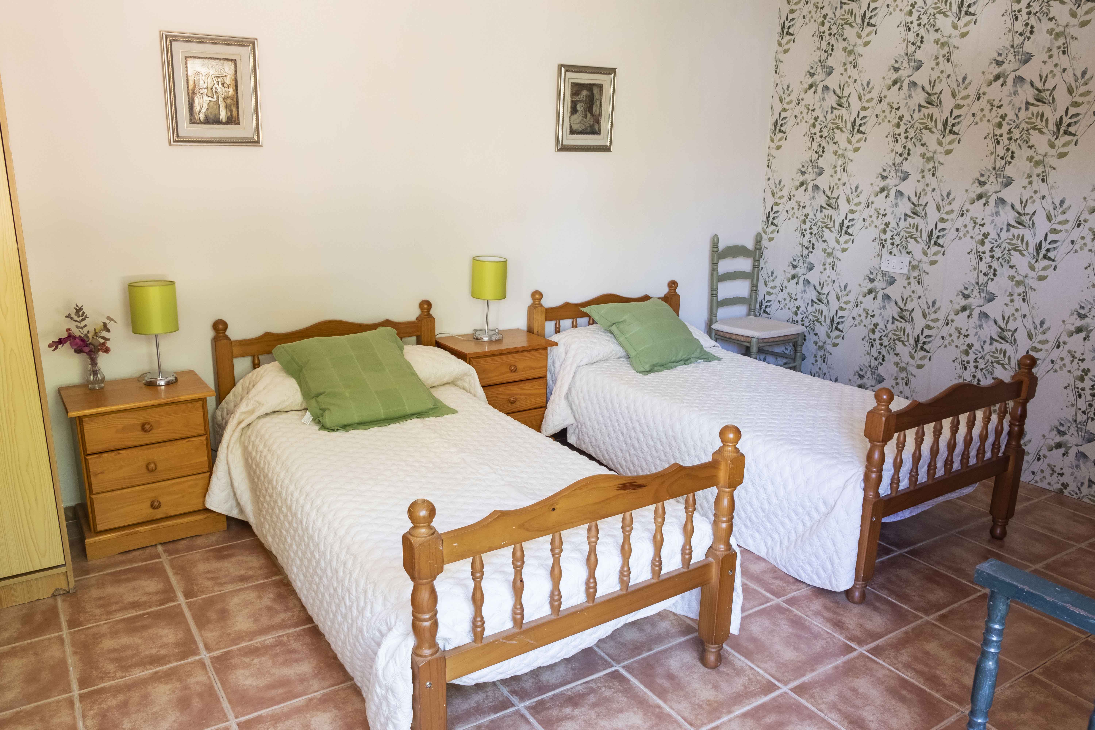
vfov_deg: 47.9
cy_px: 365
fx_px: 821
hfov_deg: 67.4
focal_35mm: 27
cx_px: 548
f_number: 8
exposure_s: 1/4
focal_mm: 18
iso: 400
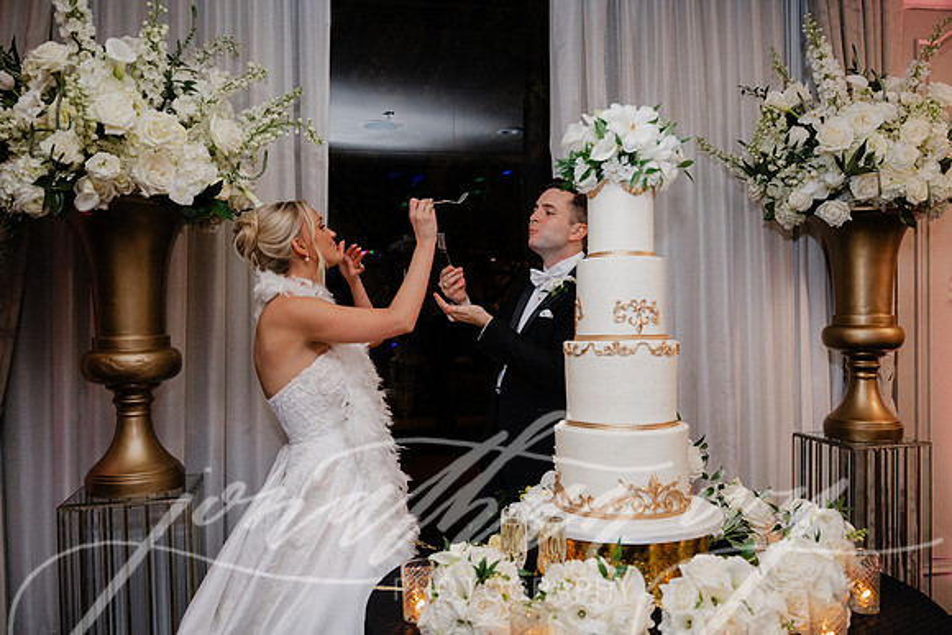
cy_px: 318
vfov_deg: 44.3
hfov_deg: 62.8
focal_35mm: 30
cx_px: 476
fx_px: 780
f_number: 2.8
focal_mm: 29.5
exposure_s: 1/160
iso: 2000
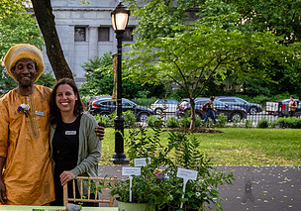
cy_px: 159
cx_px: 28
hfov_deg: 34.2
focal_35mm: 54
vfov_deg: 25.6
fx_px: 459
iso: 1000
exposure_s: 1/250
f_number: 4.5
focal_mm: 24
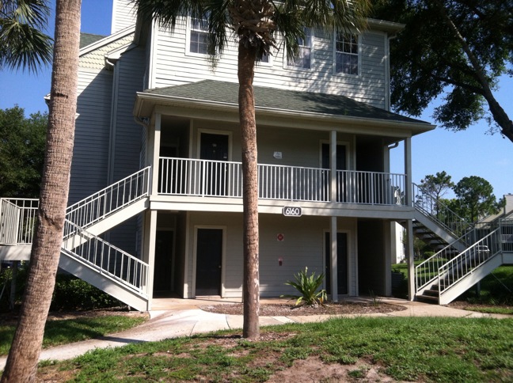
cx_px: 256
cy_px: 192
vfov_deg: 40.6
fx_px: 518
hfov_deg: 52.7
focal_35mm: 35
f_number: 2.8
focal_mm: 3.85
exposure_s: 1/909
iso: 80
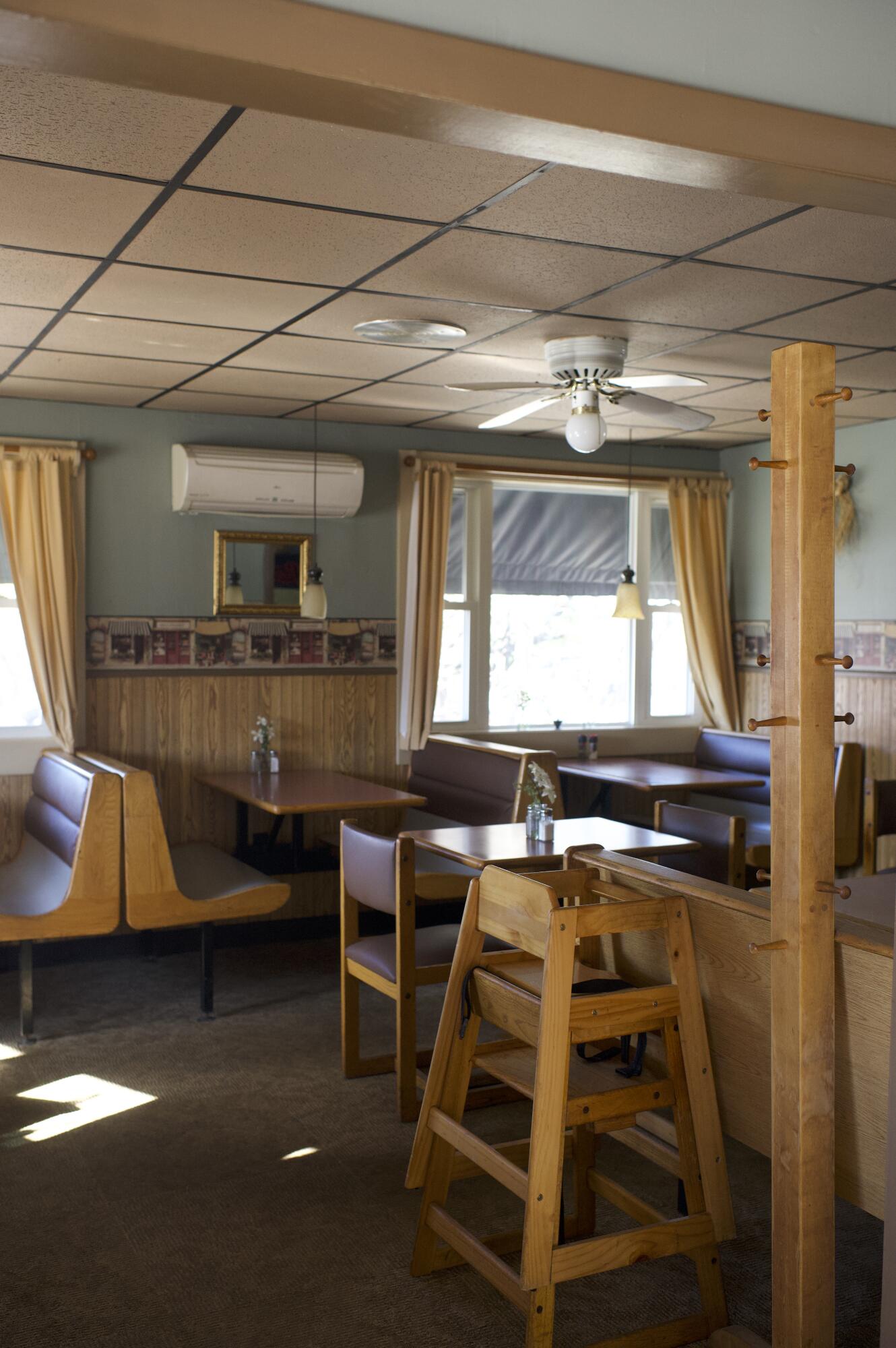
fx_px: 1309
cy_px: 674
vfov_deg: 54.5
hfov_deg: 37.8
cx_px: 448
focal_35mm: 35
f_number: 3.5
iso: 2800
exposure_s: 1/400
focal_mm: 35
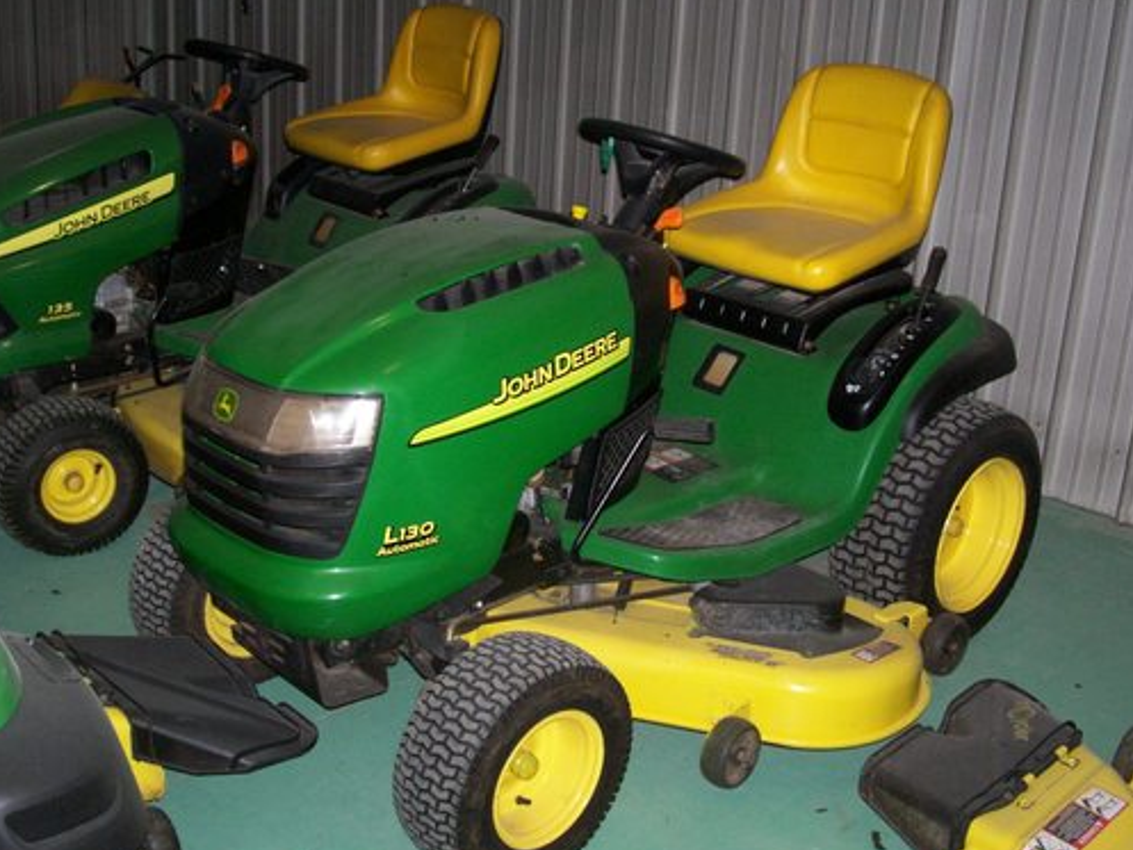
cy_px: 438
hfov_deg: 41.2
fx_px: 1506
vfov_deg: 31.5
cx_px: 572
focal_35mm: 46
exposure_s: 1/120
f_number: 2.9
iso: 140
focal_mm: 7
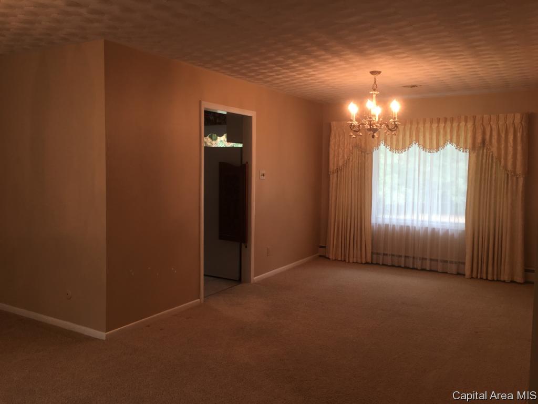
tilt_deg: -3.3
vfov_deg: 48.2
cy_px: 202
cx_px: 269
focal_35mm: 29
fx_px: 451
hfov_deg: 61.7
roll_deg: -0.7
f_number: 2.2
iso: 25
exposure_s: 1/37
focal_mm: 4.15
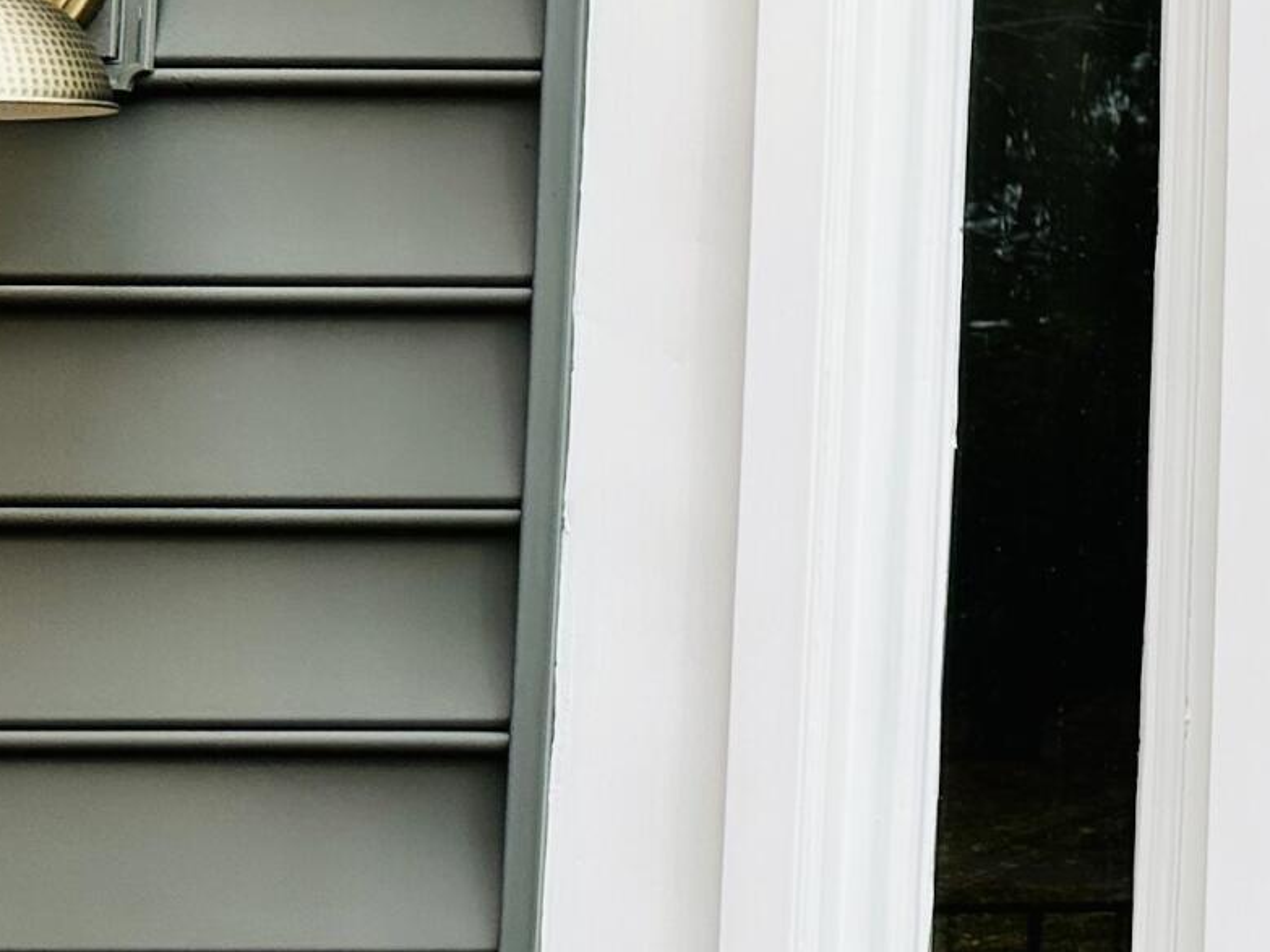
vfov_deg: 15.9
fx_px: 3375
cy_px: 159
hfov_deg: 18.9
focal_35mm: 92
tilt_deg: +6.2
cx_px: 1877
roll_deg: -0.1
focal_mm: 6.86
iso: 80
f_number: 1.78
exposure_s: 1/903
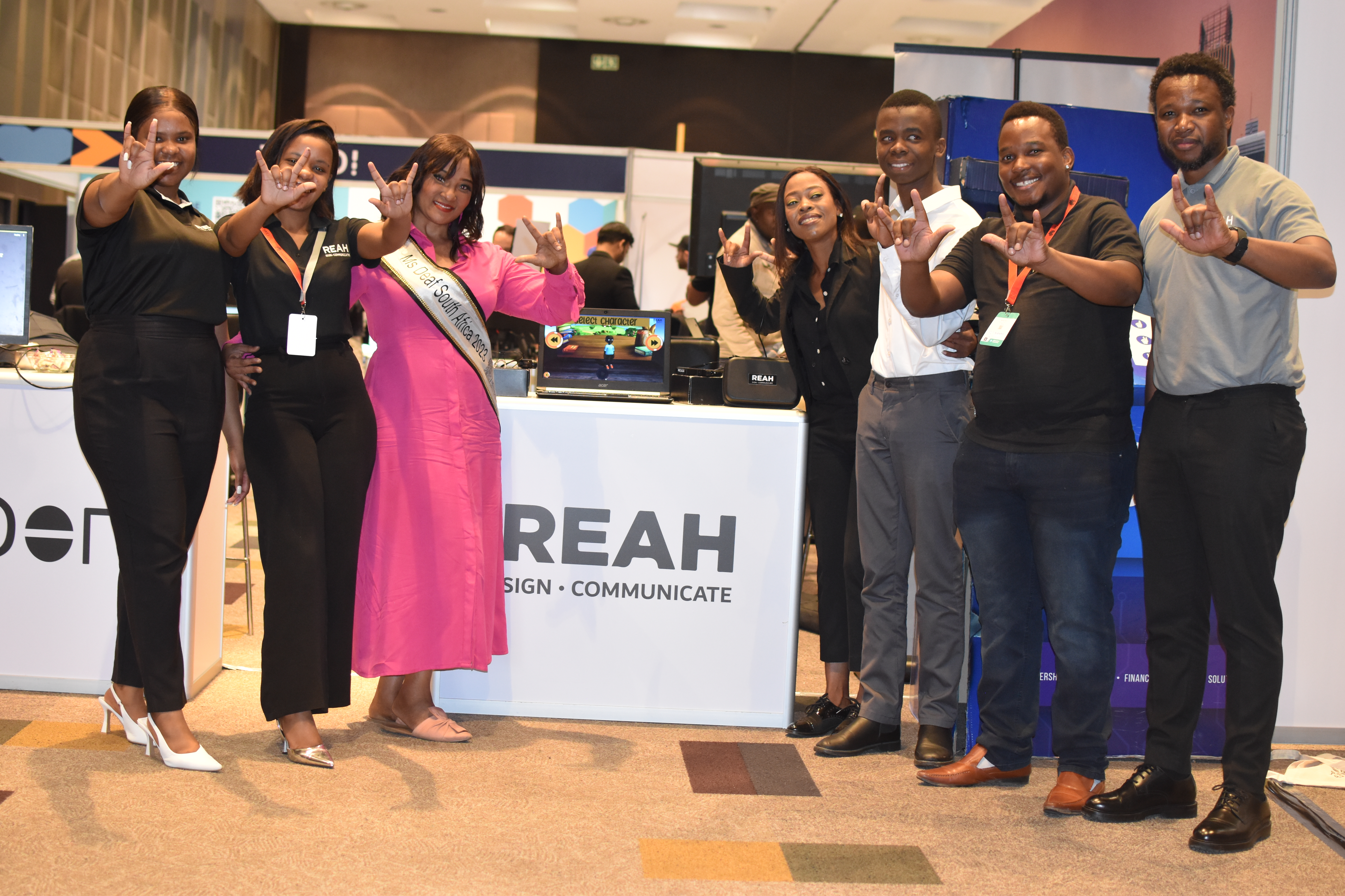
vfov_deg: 25.8
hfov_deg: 37.9
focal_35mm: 52
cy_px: 448
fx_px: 1961
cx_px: 672
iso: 1100
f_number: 2.8
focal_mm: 35
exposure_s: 1/60
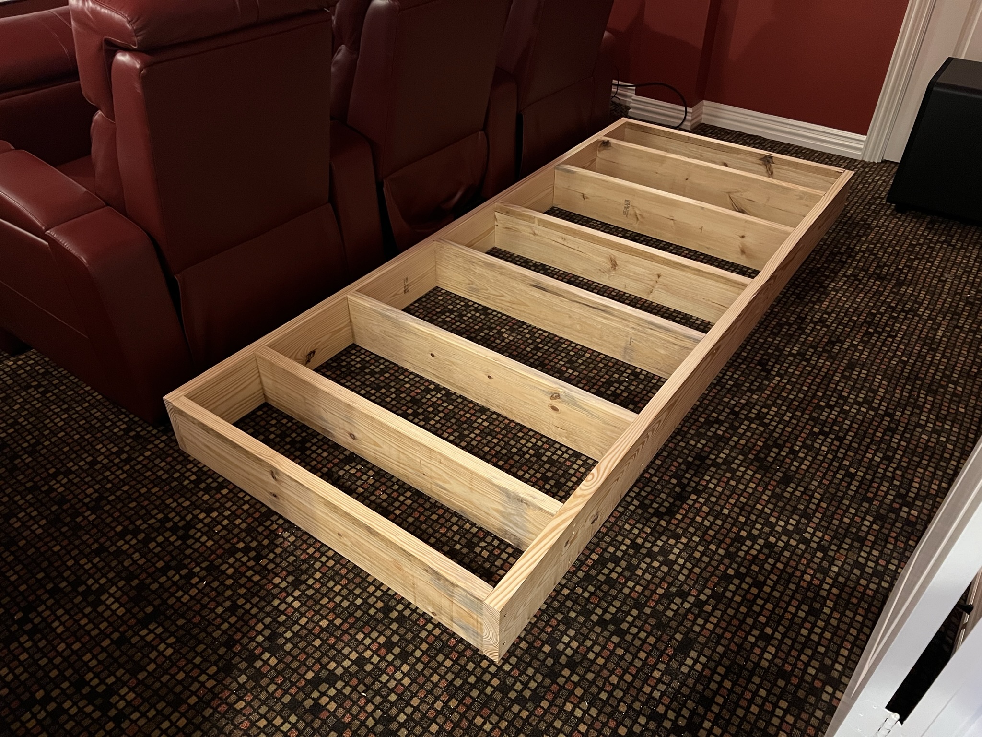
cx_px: 491
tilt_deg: -38.9
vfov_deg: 53.1
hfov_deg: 67.3
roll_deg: +0.2
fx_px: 738
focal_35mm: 26
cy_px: 368
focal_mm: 5.7
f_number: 1.5
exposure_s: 1/30
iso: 500
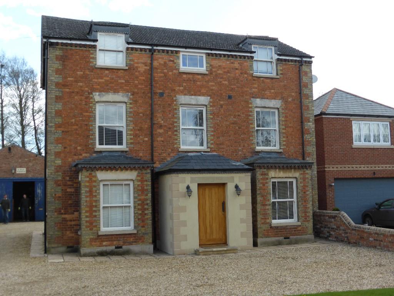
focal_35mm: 41
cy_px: 148
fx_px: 467
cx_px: 197
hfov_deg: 45.8
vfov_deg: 35.1
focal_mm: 7.4
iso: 100
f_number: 3.9
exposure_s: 1/250
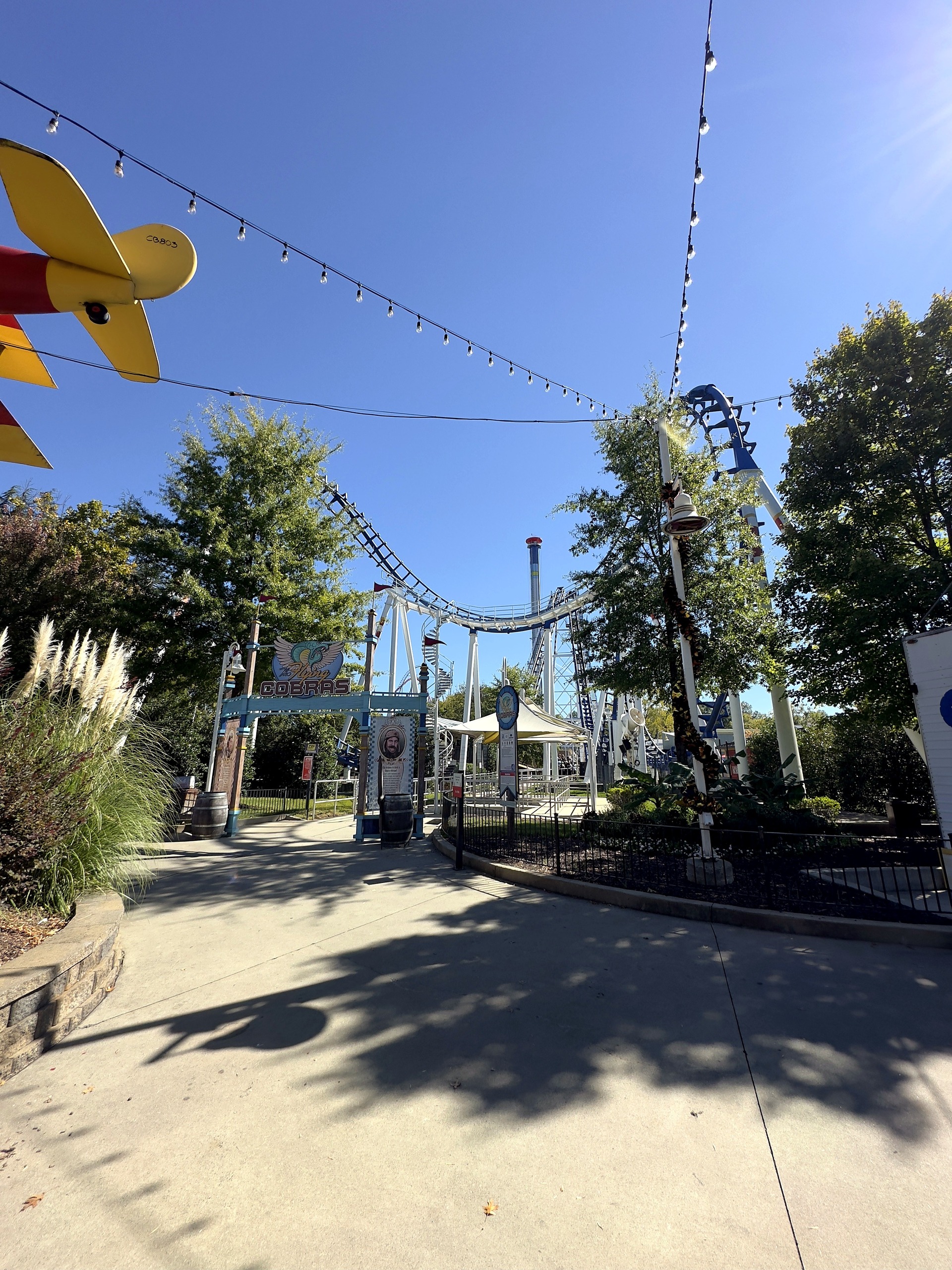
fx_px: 513
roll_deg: -1.7
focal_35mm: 14
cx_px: 476
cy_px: 635
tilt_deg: +15.6
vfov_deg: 102.1
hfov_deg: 85.7
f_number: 2.2
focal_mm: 2.22
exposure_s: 1/1383
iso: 50
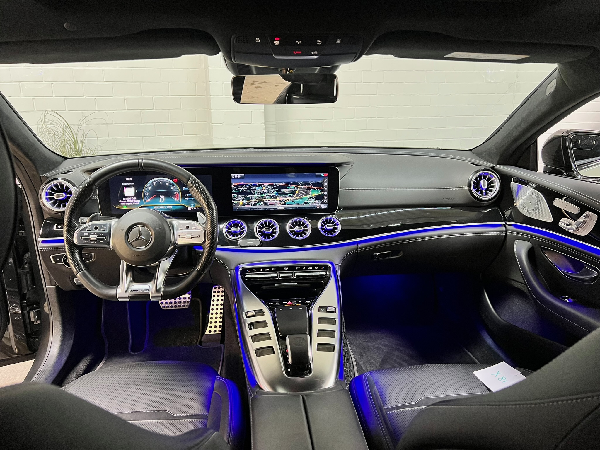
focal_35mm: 26
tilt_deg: -17.1
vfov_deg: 53.1
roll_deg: +0.3
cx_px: 300
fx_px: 451
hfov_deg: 67.3
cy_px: 225
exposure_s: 1/50
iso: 200
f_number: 1.5
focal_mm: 5.7
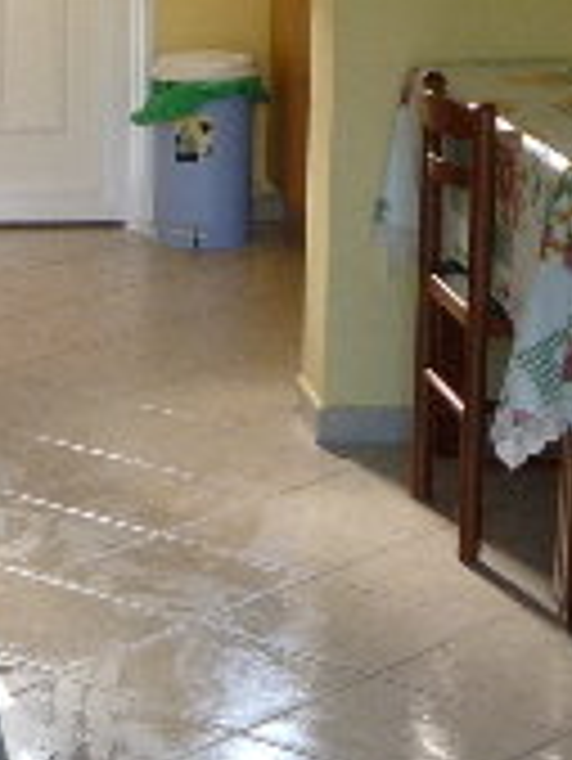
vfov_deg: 16.7
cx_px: -333
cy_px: 301
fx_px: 2597
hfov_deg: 11.9
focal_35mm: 118
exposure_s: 1/50
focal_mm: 4.4
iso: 100
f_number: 2.8
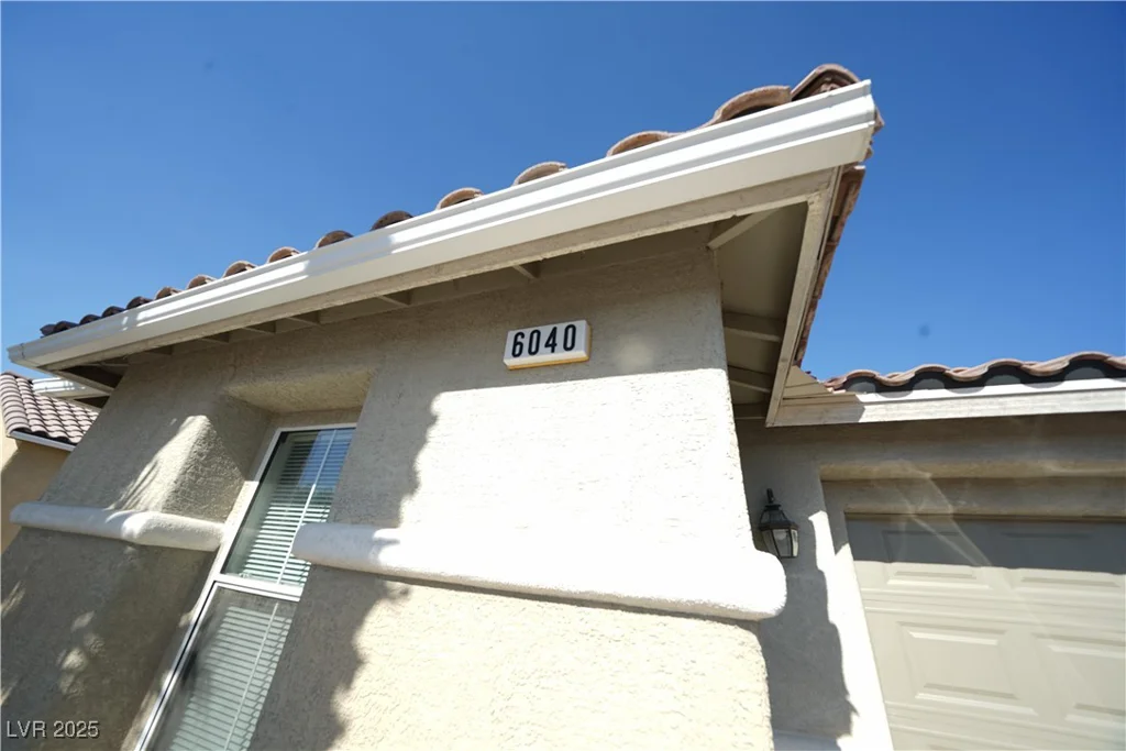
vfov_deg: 90.0
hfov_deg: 112.6
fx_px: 375
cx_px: 563
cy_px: 376
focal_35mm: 12
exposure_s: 1/125
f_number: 7.1
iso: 64
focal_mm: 12
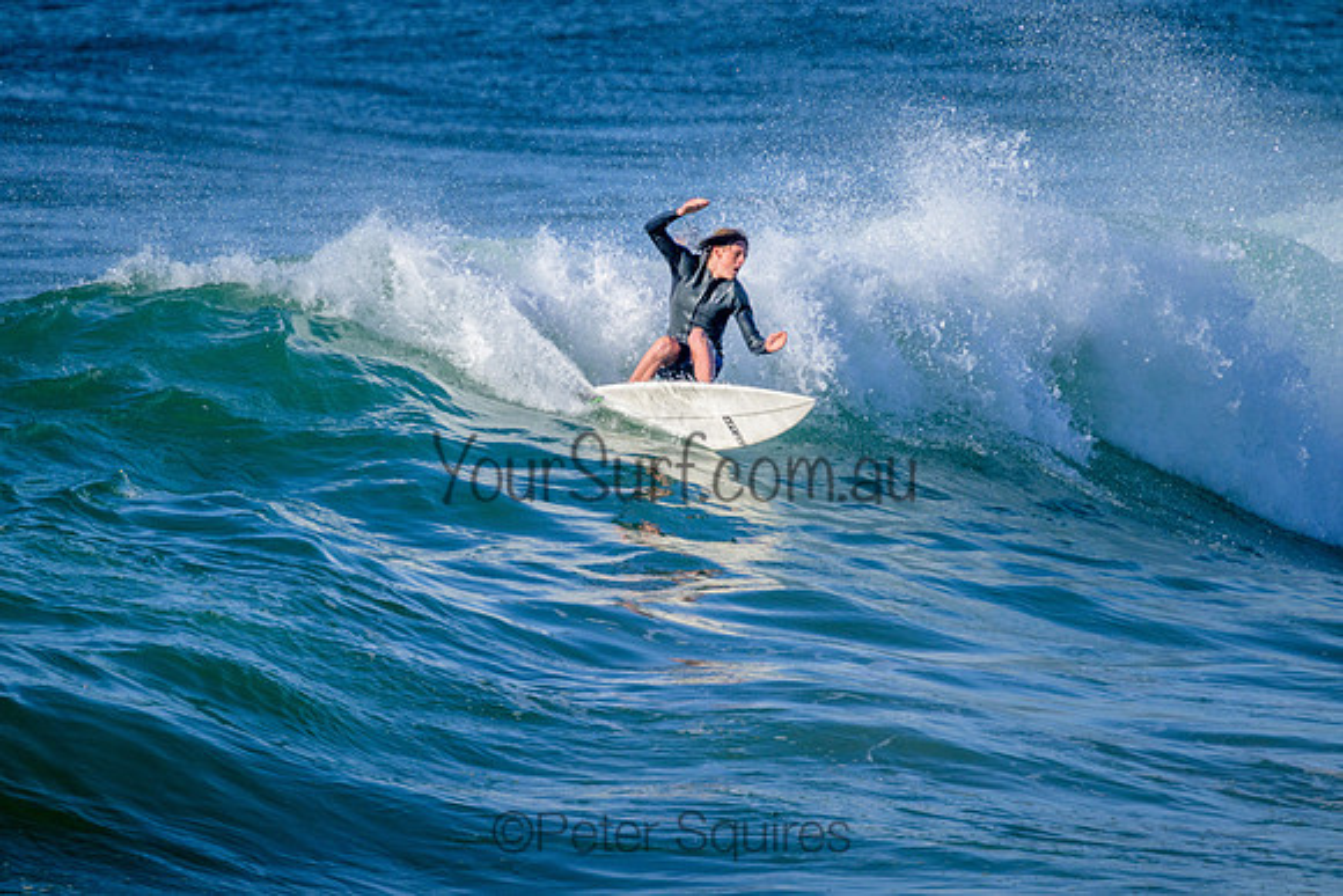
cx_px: 672
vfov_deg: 1.7
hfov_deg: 2.6
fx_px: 29850
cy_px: 448
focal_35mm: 800
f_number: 11
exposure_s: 1/2000
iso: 800
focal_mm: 800
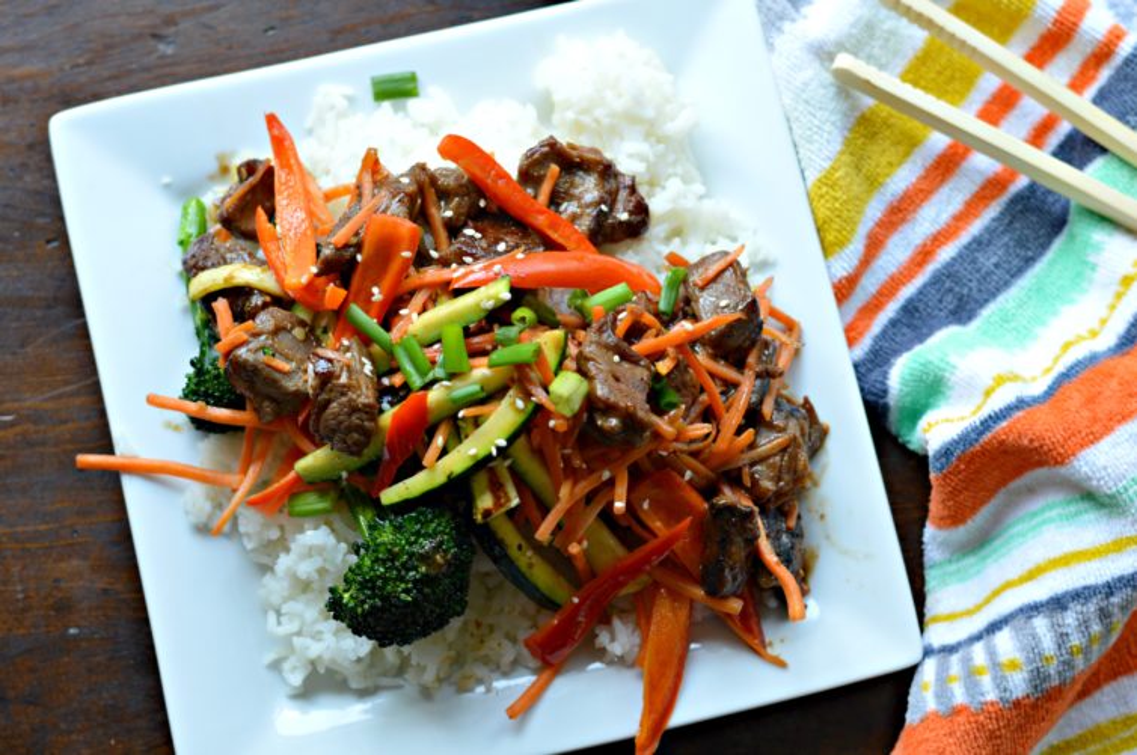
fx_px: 2366
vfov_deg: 18.1
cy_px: 378
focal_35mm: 75
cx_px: 568
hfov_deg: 27.0
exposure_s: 1/60
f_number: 4
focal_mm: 50
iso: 400
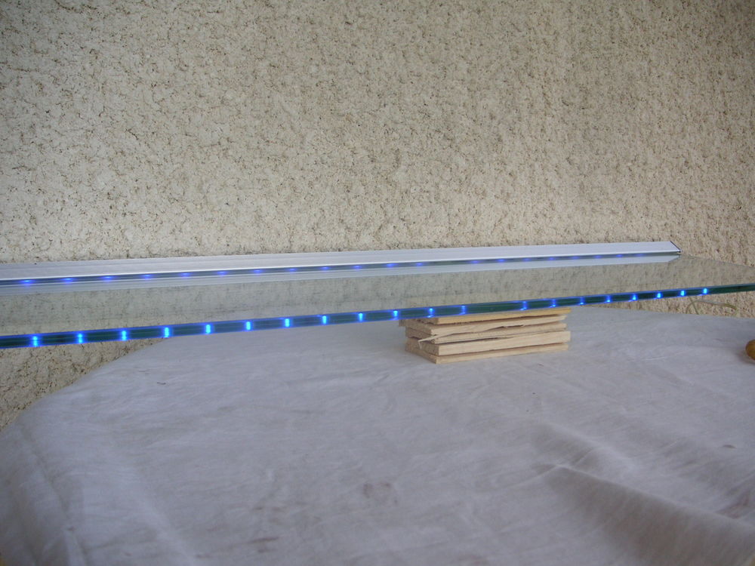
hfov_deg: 50.1
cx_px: 378
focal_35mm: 37
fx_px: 807
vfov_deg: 38.7
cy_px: 283
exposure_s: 1/90
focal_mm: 6.1
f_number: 2.8
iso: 50
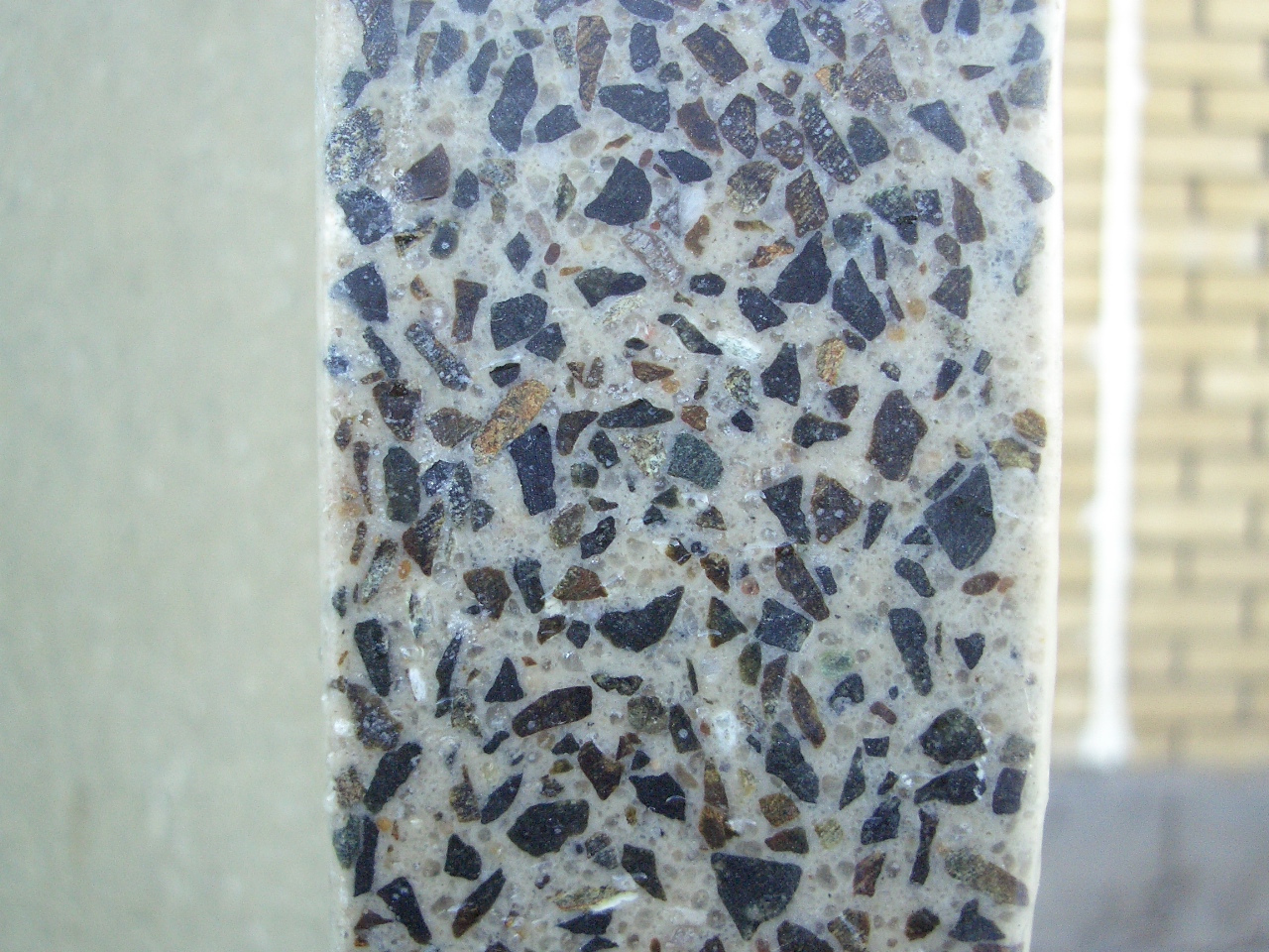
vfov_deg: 35.1
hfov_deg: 45.8
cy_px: 476
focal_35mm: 41
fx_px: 1503
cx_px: 634
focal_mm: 6.8
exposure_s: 1/125
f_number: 2.8
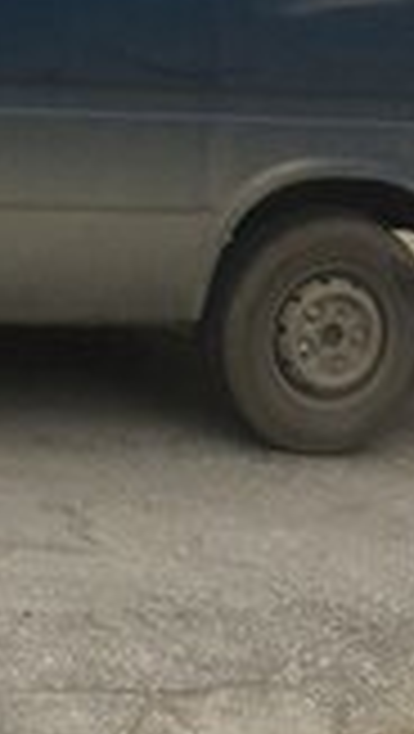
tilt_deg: -0.7
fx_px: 1869
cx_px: -225
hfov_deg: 12.0
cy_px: -185
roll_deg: -1.7
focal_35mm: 96
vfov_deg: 20.5
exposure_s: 1/246
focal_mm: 4.15
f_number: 2.2
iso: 25
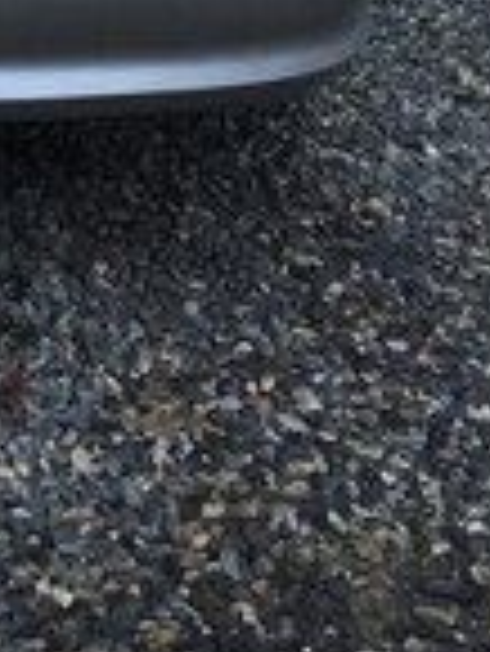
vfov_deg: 17.5
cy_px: -369
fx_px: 1866
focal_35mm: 99
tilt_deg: -15.1
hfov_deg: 14.4
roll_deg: -1.3
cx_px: -117
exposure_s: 1/33
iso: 32
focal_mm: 4.15
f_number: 2.2
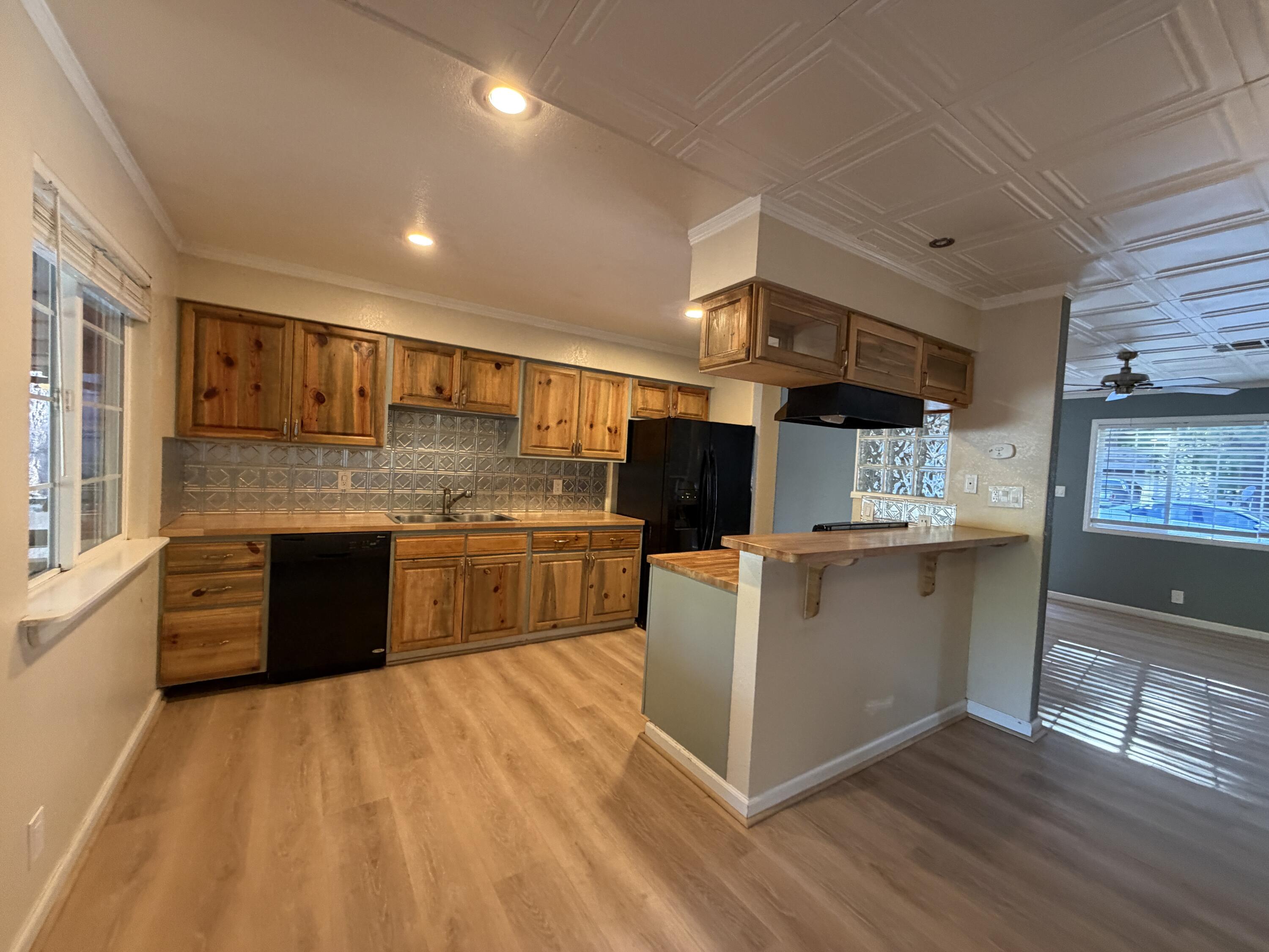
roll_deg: -5.0
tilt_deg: -4.0
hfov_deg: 102.1
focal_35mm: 14
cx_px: 634
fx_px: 513
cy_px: 476
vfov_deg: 85.7
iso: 400
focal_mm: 2.22
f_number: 2.2
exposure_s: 1/60
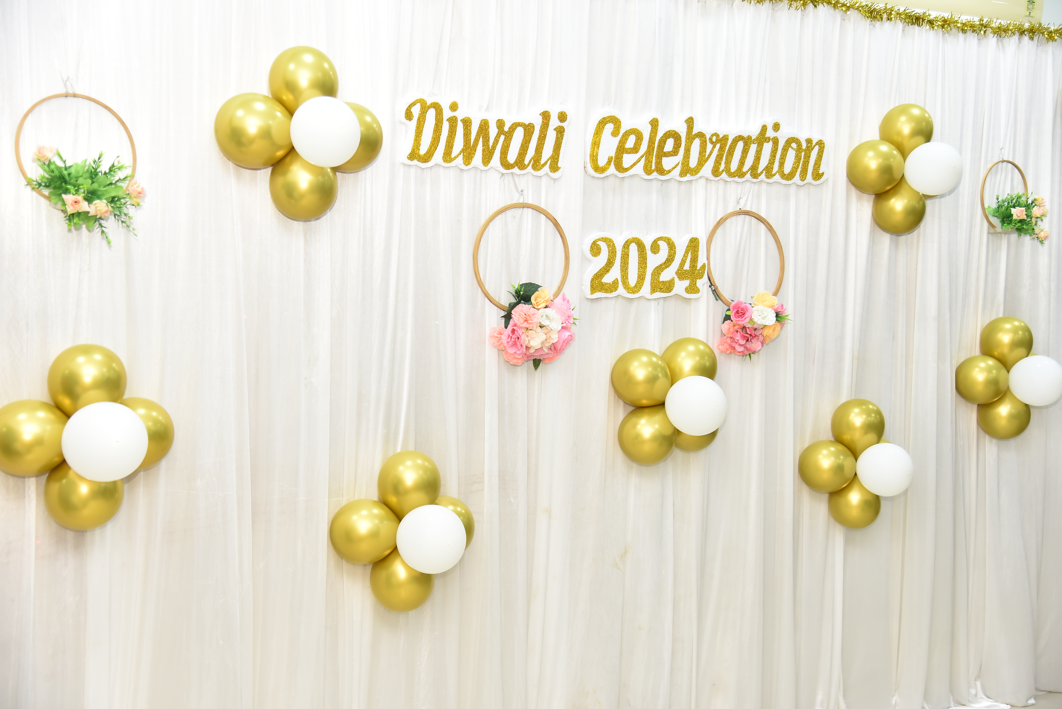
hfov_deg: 38.2
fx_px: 1535
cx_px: 531
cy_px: 354
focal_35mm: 52
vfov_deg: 26.0
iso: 1000
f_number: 4
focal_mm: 52
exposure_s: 1/125
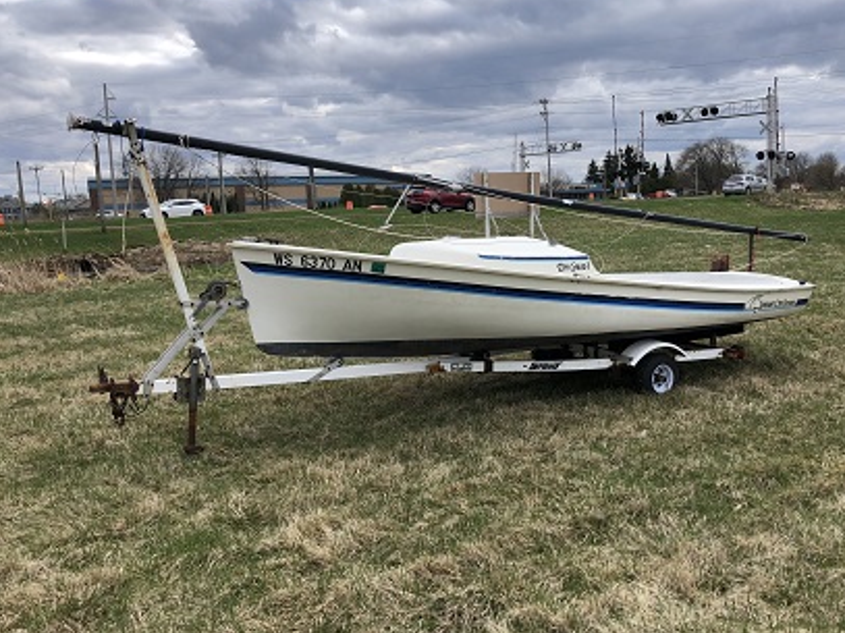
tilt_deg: -6.1
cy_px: 313
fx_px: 805
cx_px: 490
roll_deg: +1.9
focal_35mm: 33
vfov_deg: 42.9
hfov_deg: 55.1
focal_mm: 3.99
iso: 20
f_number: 1.8
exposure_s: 1/867
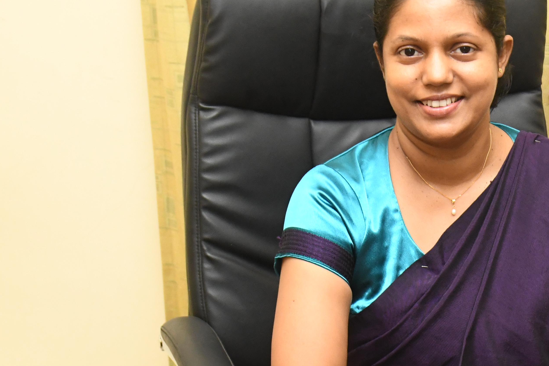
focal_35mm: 106
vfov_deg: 12.9
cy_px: 187
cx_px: 535
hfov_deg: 18.8
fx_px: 1616
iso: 2500
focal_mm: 32
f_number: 8
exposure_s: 1/160
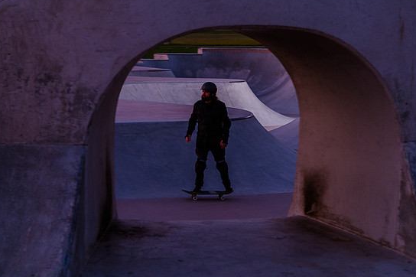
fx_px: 924
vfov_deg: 17.0
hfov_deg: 25.4
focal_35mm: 80
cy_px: 137
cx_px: 212
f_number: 4
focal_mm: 75
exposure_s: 1/160
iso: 2500
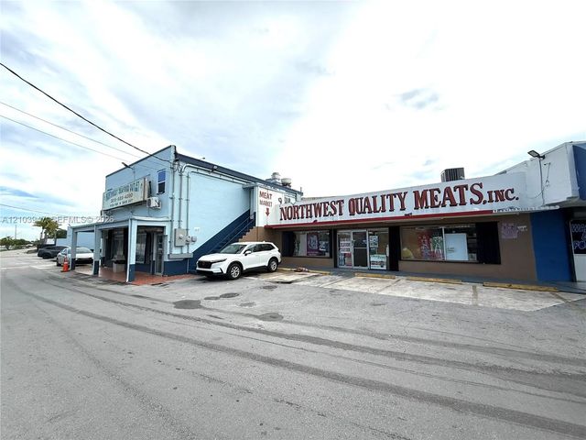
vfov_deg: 85.7
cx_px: 293
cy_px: 220
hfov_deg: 102.1
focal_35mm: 14
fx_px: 237
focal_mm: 2.22
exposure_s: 1/3289
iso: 50
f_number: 2.2
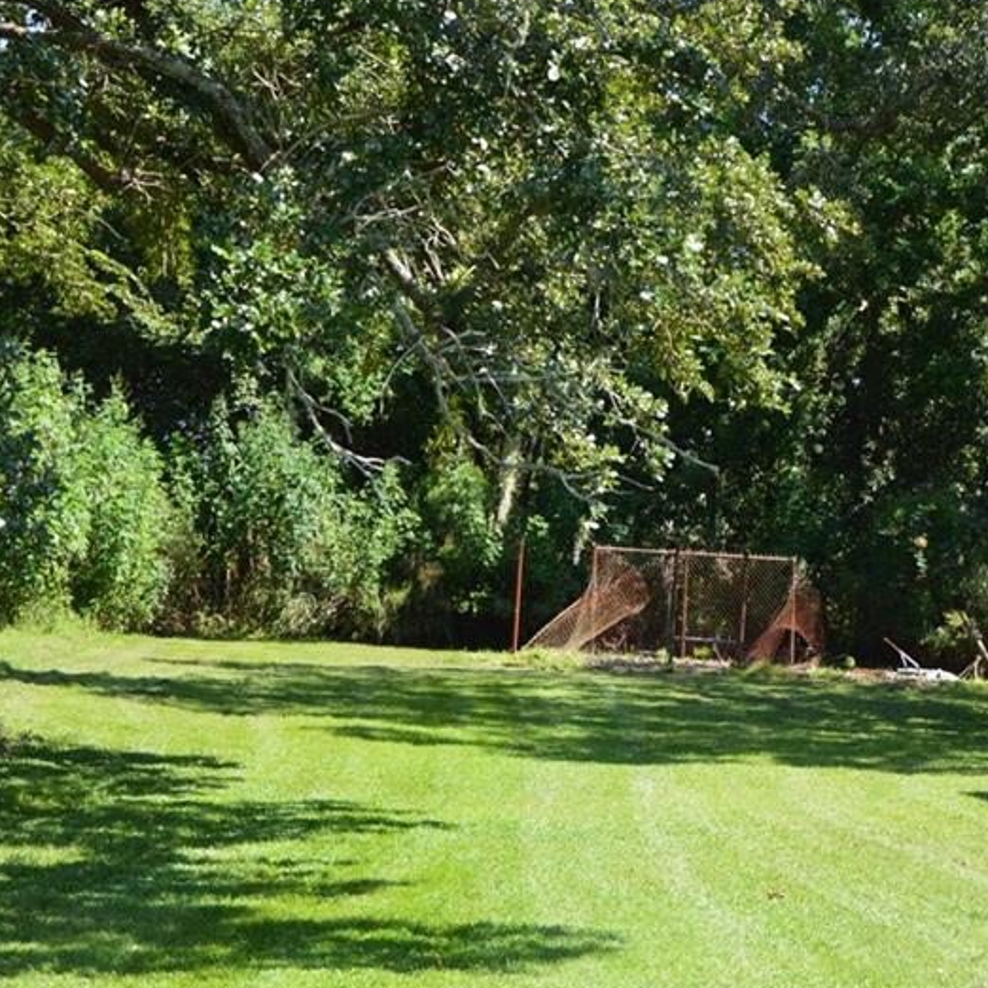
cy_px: 555
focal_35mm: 85
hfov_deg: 20.2
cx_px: 776
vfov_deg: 20.4
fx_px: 2745
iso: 400
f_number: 10
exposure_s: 1/250
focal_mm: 34
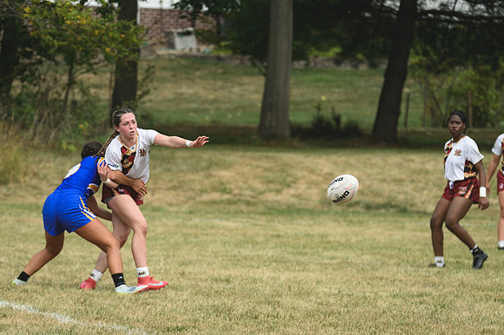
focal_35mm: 450
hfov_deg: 4.6
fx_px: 6296
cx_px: 252
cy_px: 168
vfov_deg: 3.1
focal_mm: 300
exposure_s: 1/1000
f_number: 5.6
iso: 320
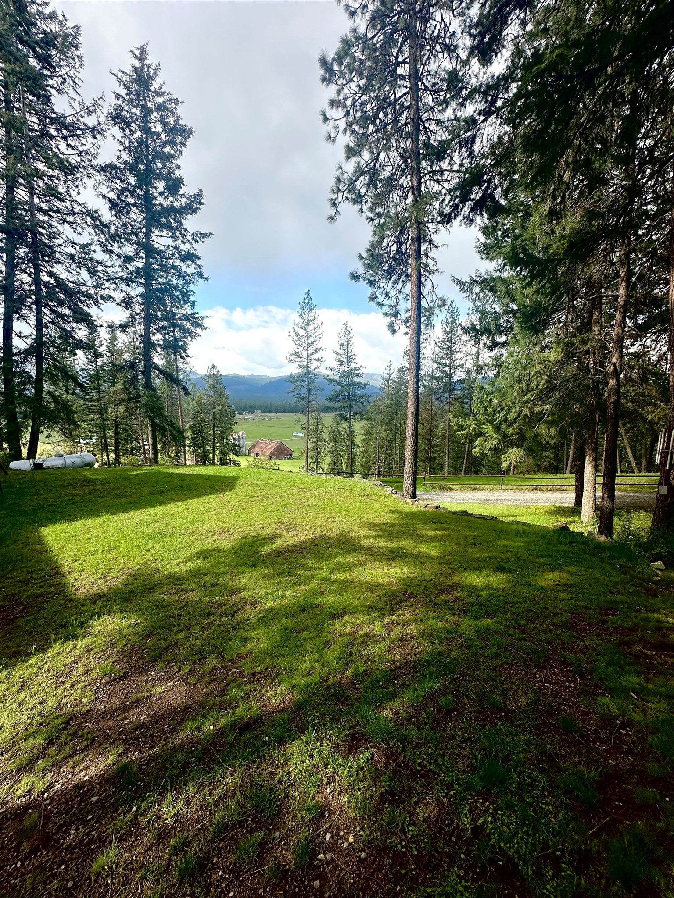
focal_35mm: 14
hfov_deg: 85.7
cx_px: 337
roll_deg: -1.8
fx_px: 363
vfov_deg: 102.1
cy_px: 449
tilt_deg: -8.2
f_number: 2.2
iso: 40
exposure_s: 1/662
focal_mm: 2.22
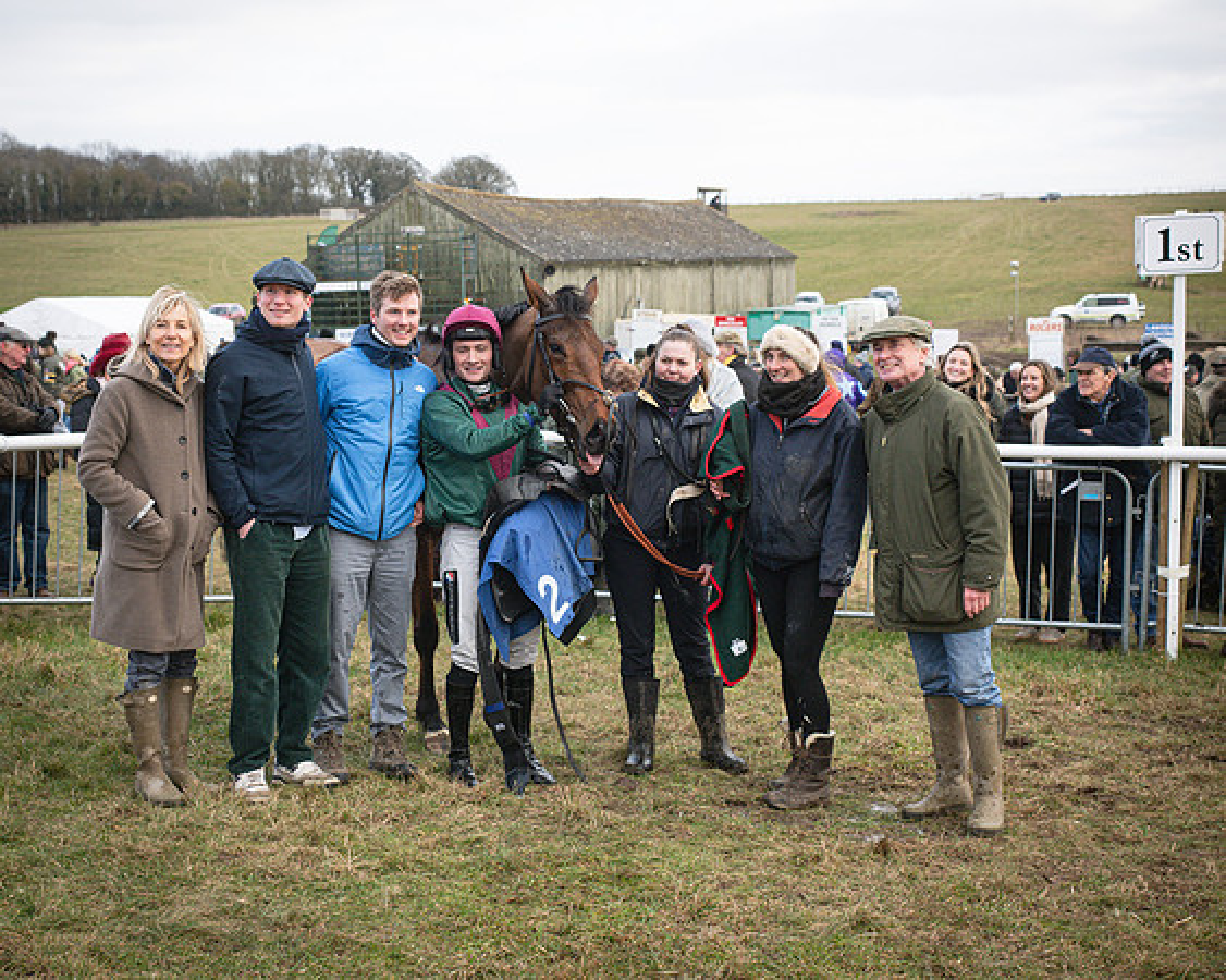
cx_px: 490
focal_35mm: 56
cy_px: 490
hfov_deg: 33.3
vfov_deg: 27.0
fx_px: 2042
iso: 500
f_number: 5.6
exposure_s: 1/950
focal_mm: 50
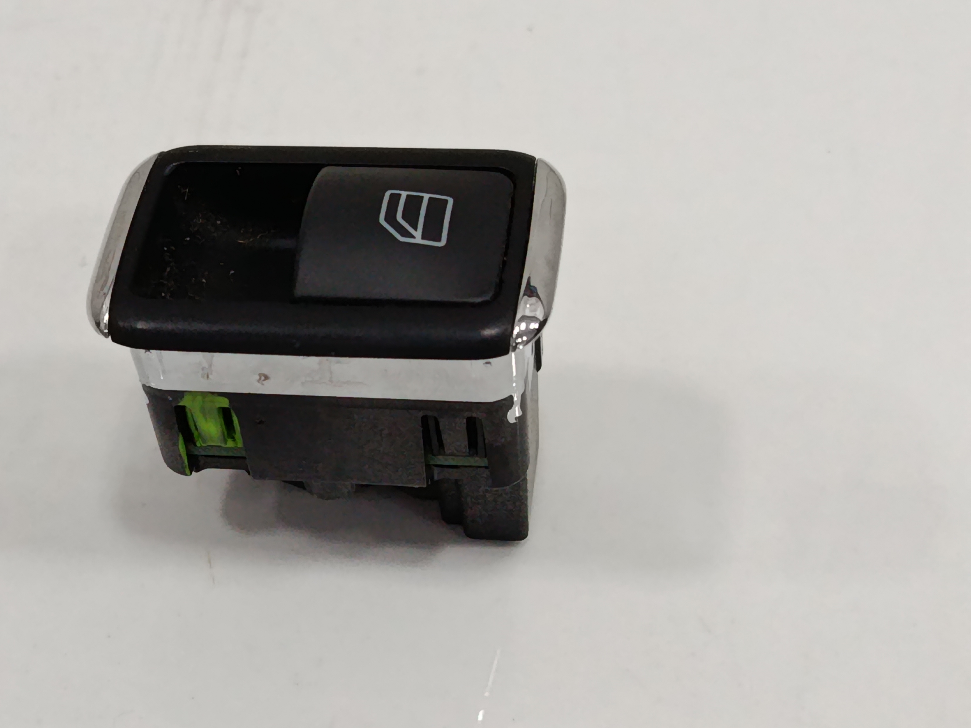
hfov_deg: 28.1
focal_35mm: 69
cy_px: 412
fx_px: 1935
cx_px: 385
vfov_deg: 21.3
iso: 877
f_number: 1.7
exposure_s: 1/100
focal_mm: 5.24
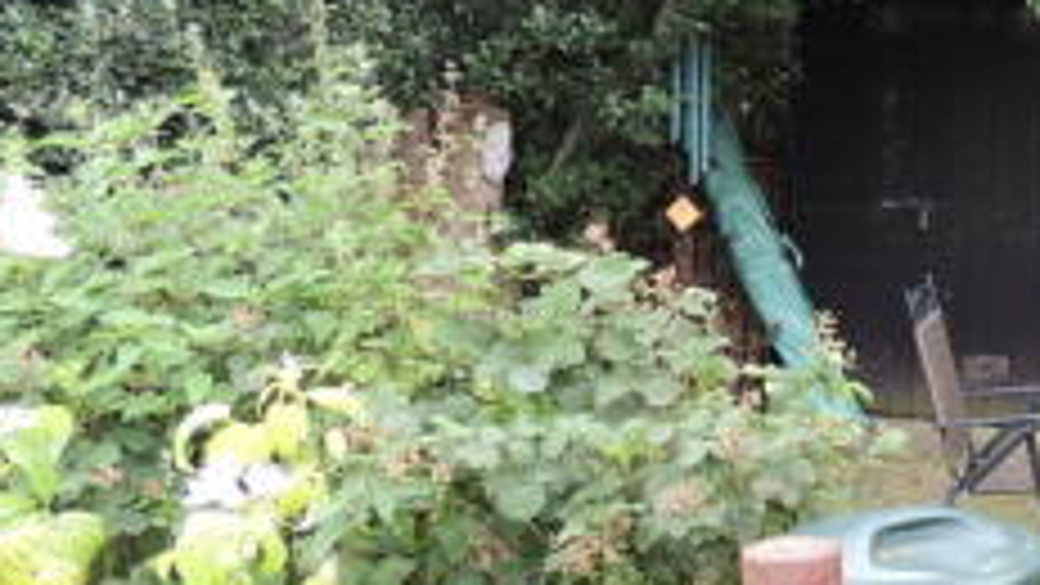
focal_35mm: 66
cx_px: 1042
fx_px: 1820
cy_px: 367
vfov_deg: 18.2
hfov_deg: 29.7
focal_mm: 4.3
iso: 100
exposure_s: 1/100
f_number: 3
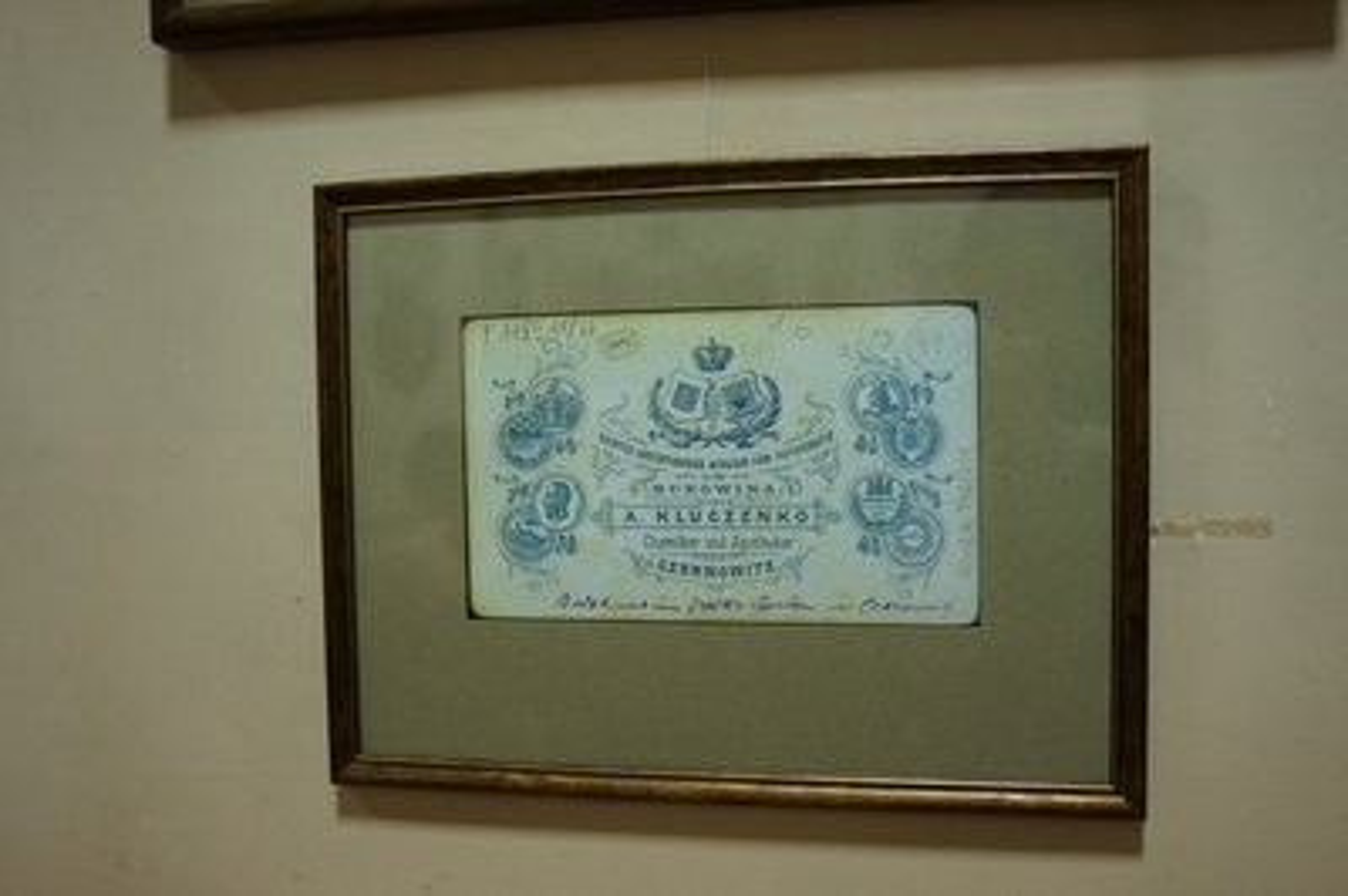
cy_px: 448
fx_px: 1309
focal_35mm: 35
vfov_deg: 37.8
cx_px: 674
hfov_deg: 54.5
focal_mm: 35
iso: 1250
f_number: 2.5
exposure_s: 1/125
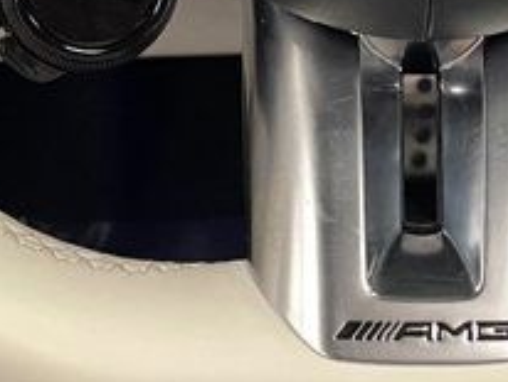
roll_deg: +0.6
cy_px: -313
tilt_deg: -22.4
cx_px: 432
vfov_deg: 10.8
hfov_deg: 15.1
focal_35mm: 129
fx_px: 1895
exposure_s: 1/54
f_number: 1.6
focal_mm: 4.2
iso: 160
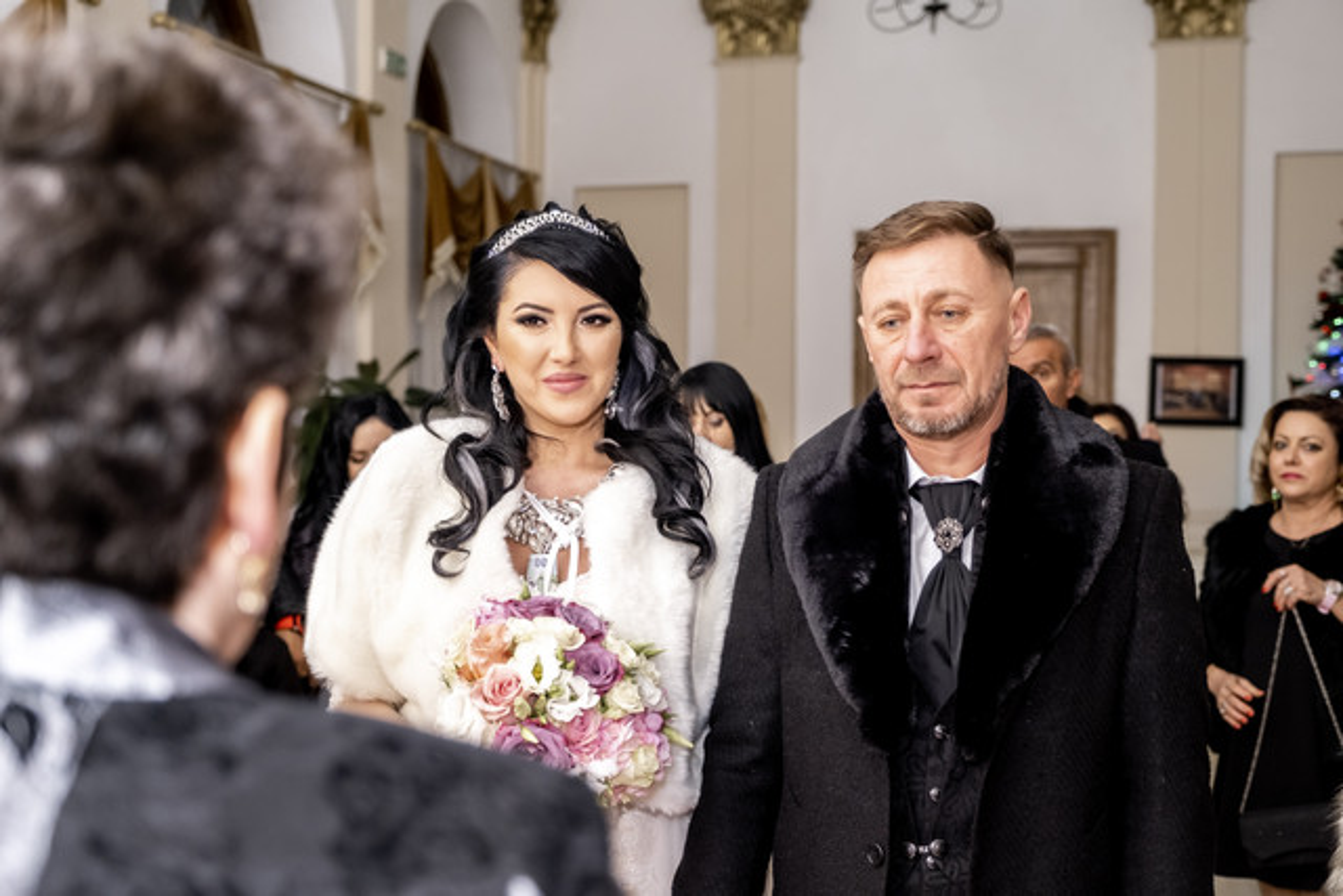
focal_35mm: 51
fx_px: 1903
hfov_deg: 38.9
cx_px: 672
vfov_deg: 26.5
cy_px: 448
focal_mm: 34.2
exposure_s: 1/160
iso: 1000
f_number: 2.8
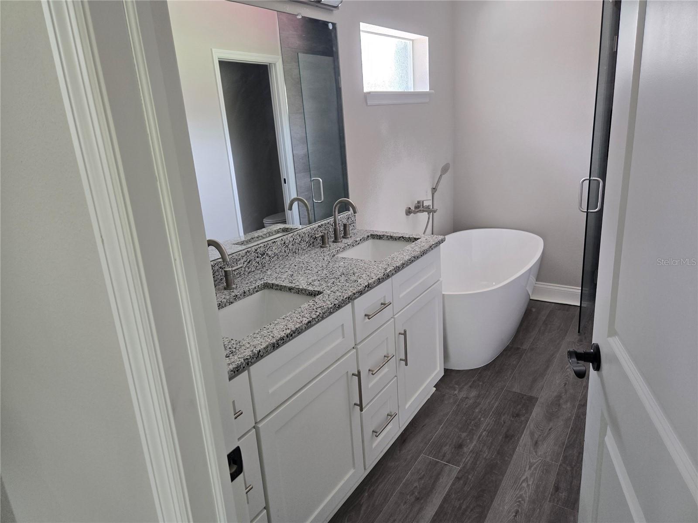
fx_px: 464
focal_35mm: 23
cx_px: 349
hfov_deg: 73.9
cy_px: 262
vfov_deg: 58.9
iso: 200
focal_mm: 5.4
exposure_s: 1/120
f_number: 1.8
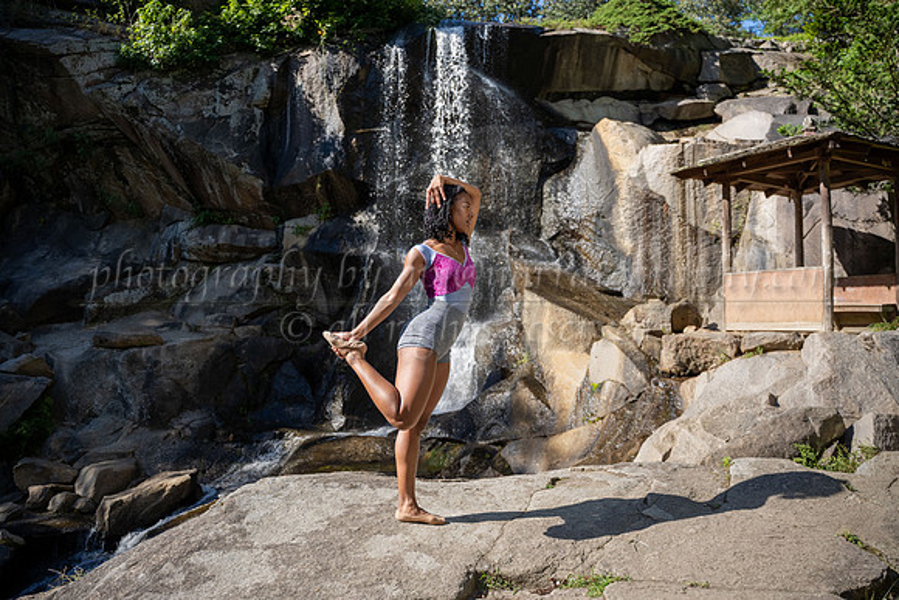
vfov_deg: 46.4
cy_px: 300
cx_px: 450
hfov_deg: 65.5
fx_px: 699
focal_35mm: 28
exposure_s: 1/1250
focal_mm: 28
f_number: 3.2
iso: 200
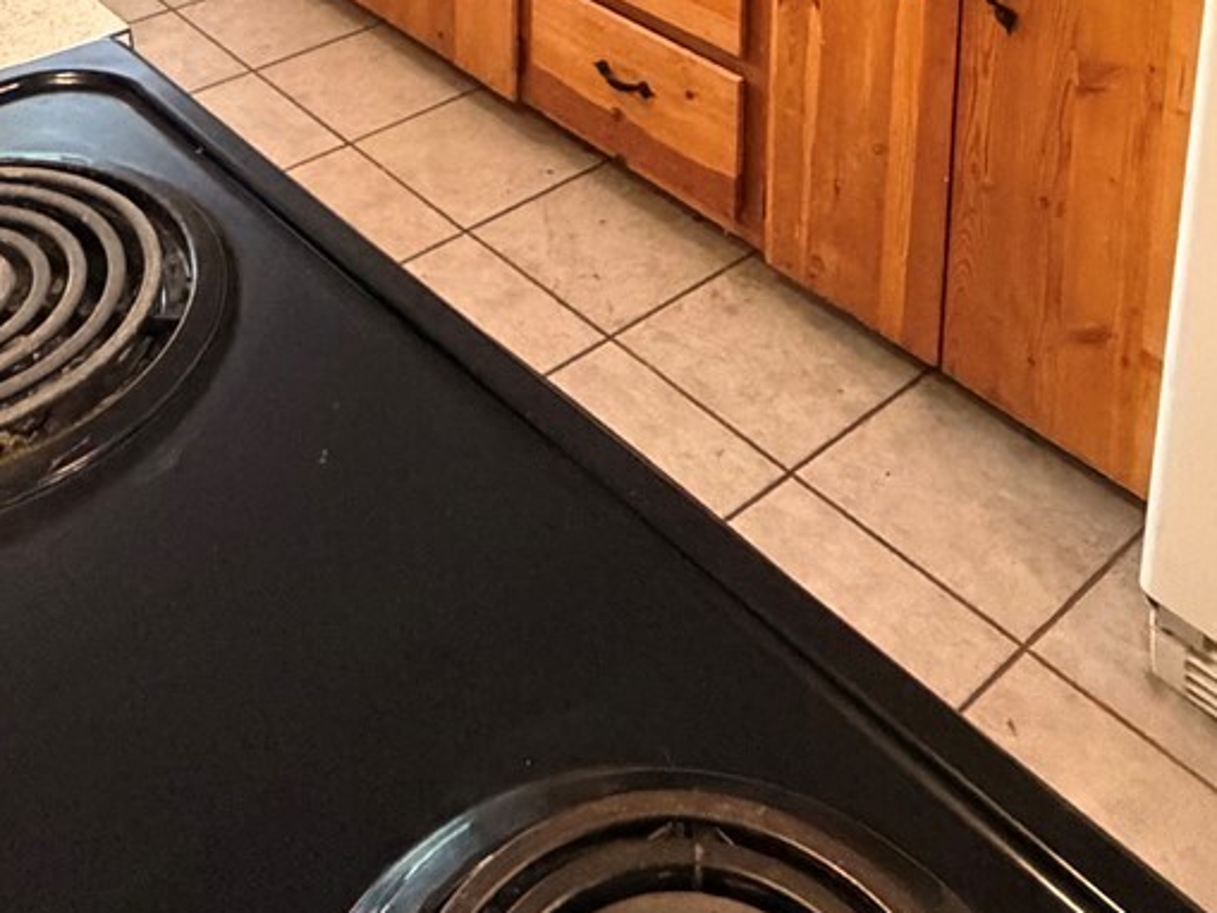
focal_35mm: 44
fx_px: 1547
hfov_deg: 42.8
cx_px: 512
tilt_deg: -13.1
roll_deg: +0.6
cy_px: -354
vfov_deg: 26.4
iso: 1000
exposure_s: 1/60
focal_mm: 2.22
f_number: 2.2
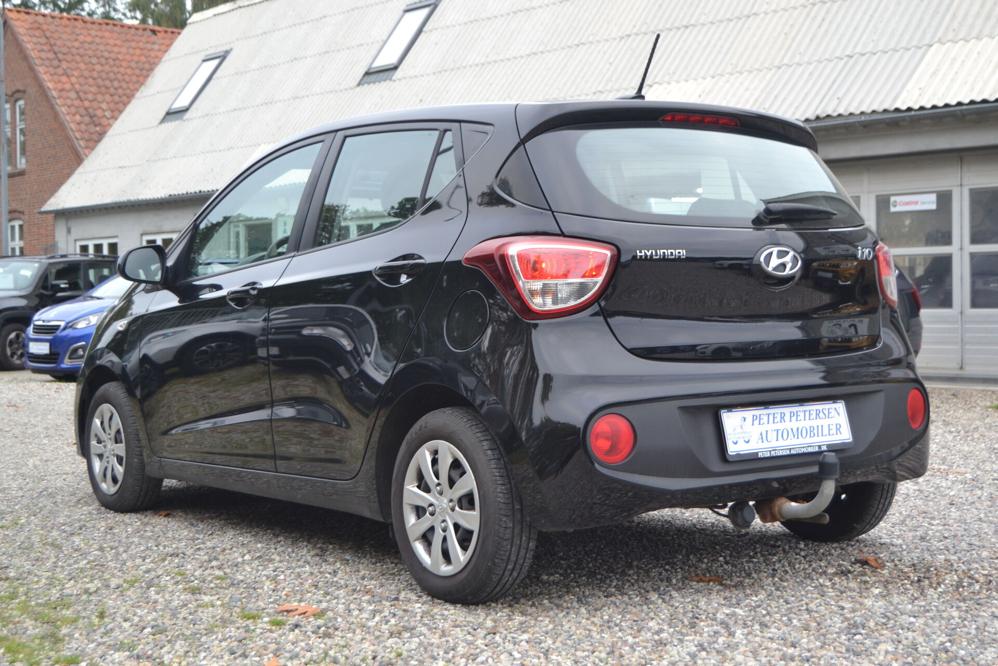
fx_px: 1414
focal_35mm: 51
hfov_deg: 38.9
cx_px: 499
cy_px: 333
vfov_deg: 26.5
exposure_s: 1/100
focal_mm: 34
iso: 400
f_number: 5
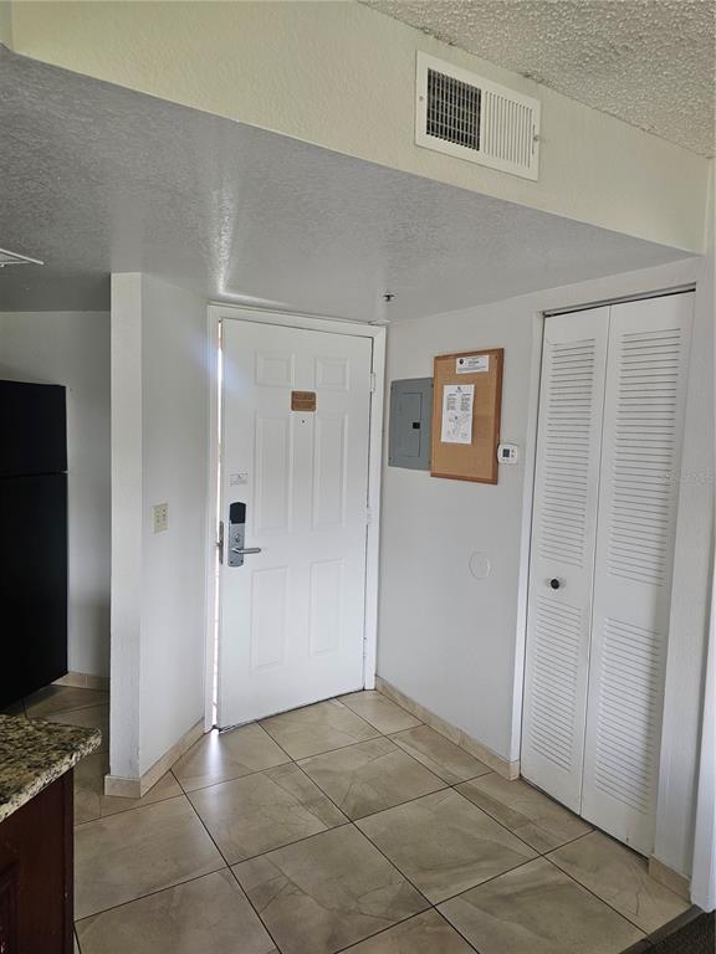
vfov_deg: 73.9
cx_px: 358
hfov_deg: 58.9
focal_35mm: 23
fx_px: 634
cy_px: 477
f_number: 1.7
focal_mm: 6.3
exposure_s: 1/120
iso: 125
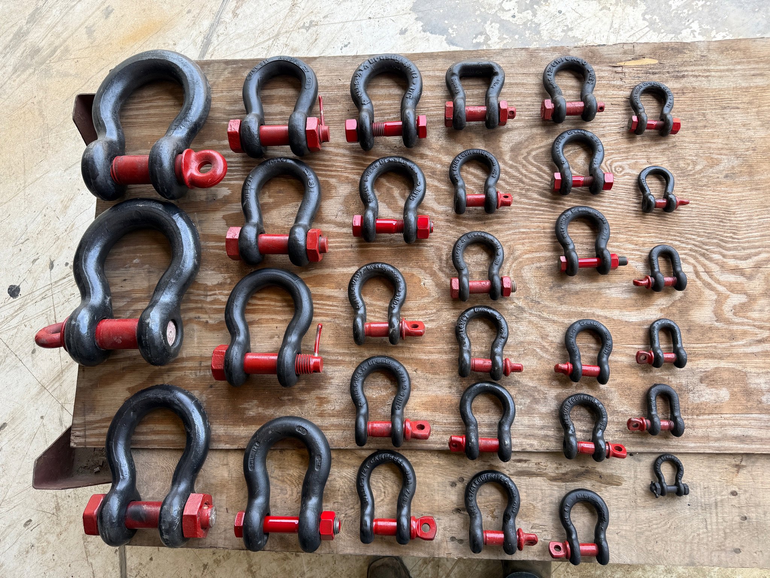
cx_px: 385
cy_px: 289
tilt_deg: -80.3
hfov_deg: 71.6
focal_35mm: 24
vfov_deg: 56.8
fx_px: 534
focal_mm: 6.76
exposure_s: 1/445
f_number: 1.78
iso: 80
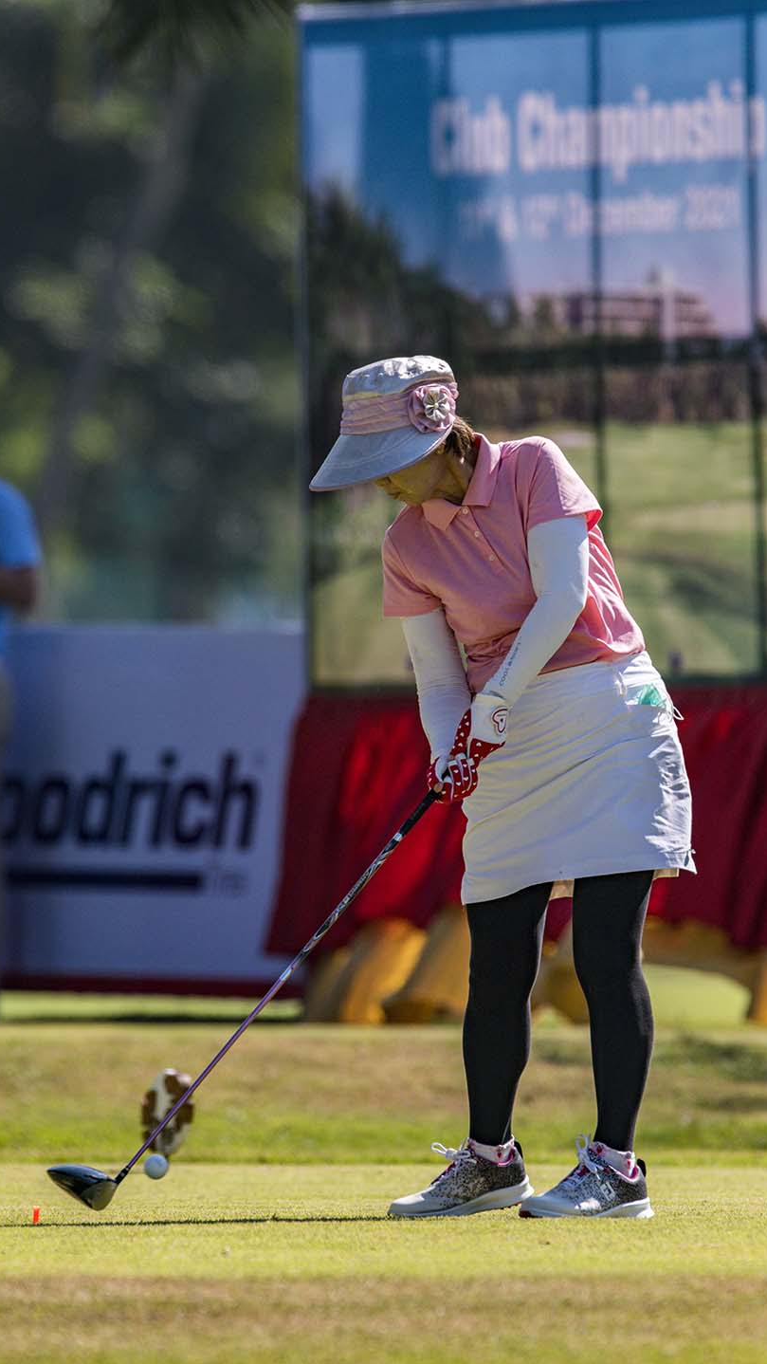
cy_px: 682
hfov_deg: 1.8
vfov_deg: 3.2
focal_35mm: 682
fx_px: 24656
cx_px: 385
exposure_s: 1/2500
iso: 280
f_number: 8
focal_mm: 650
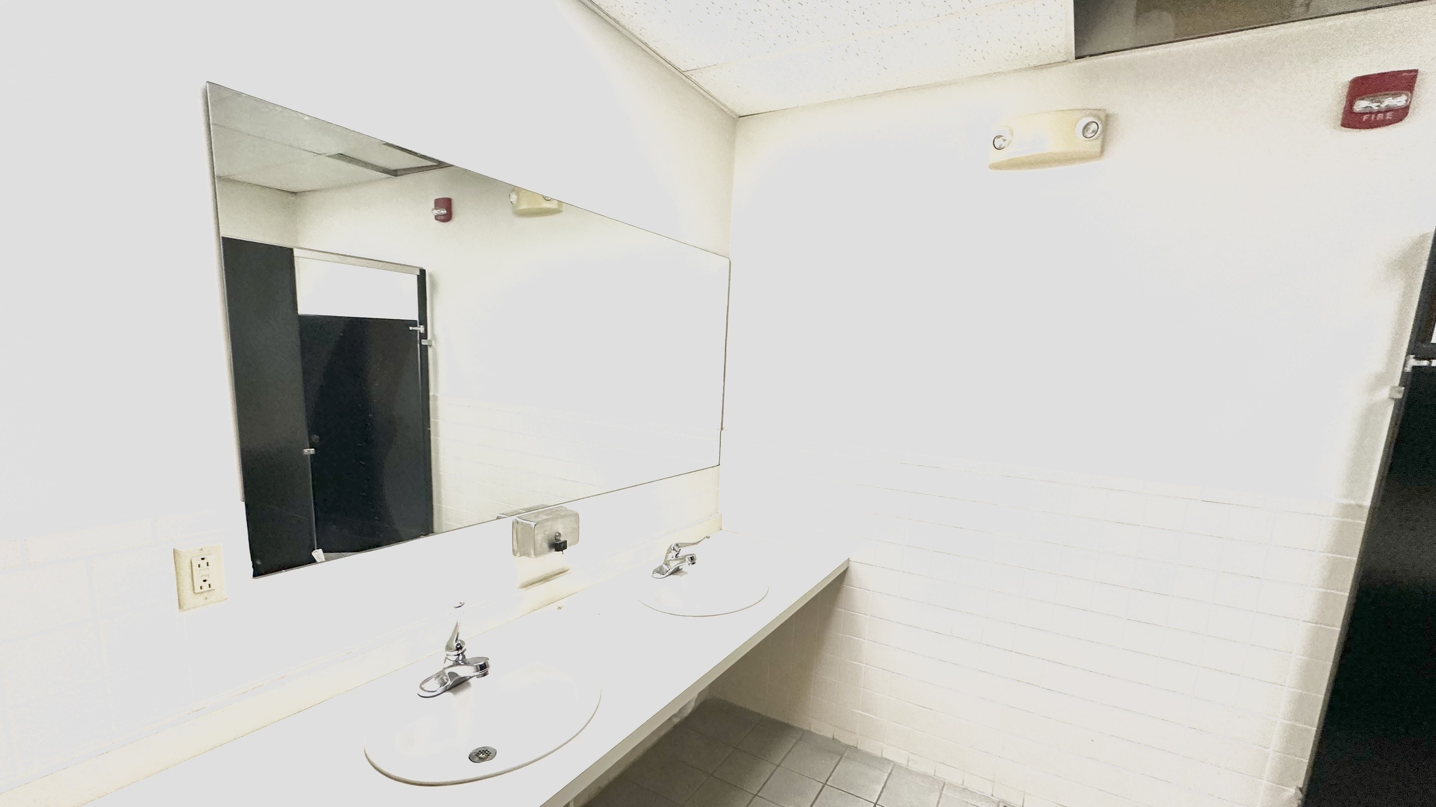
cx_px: 729
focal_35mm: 16
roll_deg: -3.2
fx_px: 609
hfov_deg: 99.4
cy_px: 465
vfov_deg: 66.7
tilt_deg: -11.0
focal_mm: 2.22
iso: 320
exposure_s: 1/60
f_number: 2.2
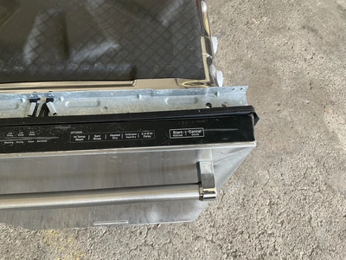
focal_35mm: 29
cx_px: 173
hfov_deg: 61.7
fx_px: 290
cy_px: 130
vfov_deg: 48.2
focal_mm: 3
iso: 40
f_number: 1.8
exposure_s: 1/60
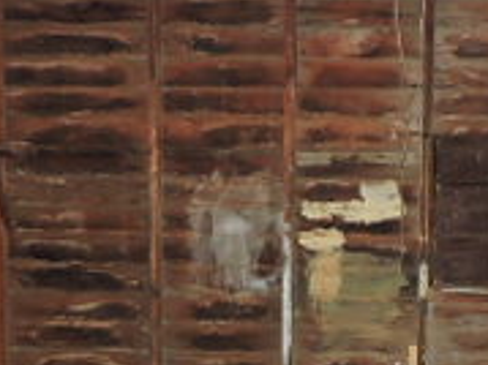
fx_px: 1212
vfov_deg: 16.7
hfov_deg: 22.4
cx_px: 414
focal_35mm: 86
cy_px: 390
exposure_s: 1/30
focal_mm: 4.3
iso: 400
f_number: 3
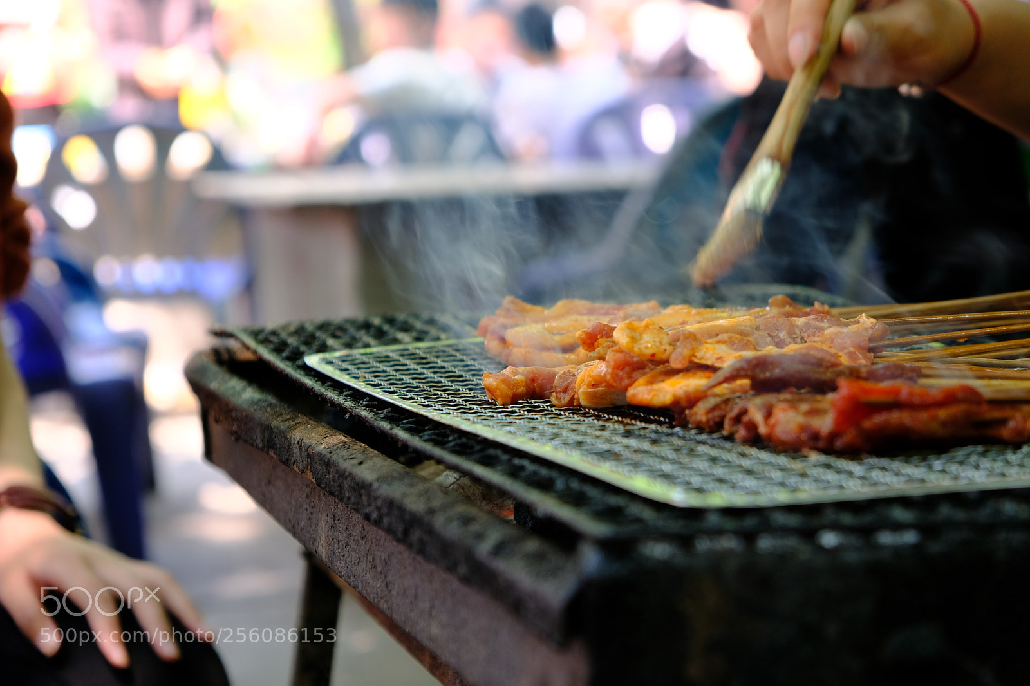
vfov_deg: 16.4
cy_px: 343
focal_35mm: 83
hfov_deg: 24.5
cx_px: 515
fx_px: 2374
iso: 400
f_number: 4
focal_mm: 55
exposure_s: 1/60
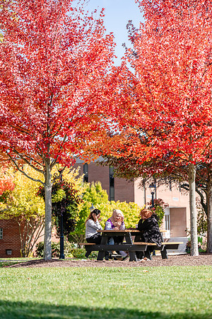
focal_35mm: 102
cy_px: 160
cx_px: 106
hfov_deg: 13.4
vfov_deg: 20.0
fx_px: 901
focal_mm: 102
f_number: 4
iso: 125
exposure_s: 1/500
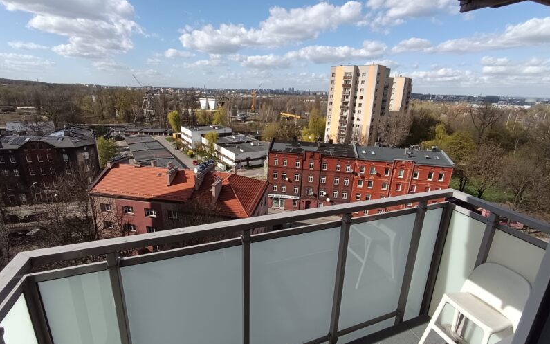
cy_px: 163
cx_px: 275
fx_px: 240
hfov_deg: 97.8
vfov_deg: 71.2
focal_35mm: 16
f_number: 2.2
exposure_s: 1/1468
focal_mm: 1.65
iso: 61
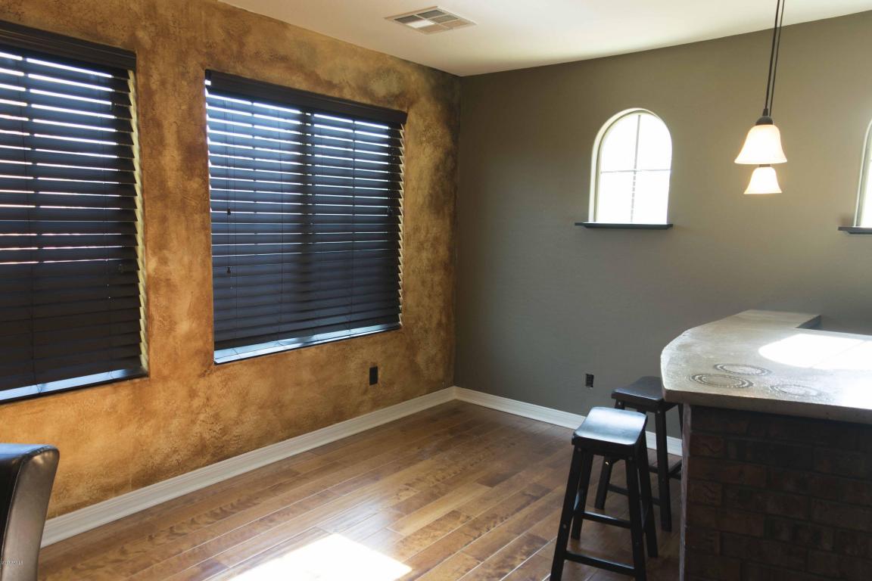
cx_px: 436
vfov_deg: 47.9
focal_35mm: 27
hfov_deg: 67.4
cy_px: 290
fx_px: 654
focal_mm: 18
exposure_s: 1/6
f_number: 3.5
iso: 100
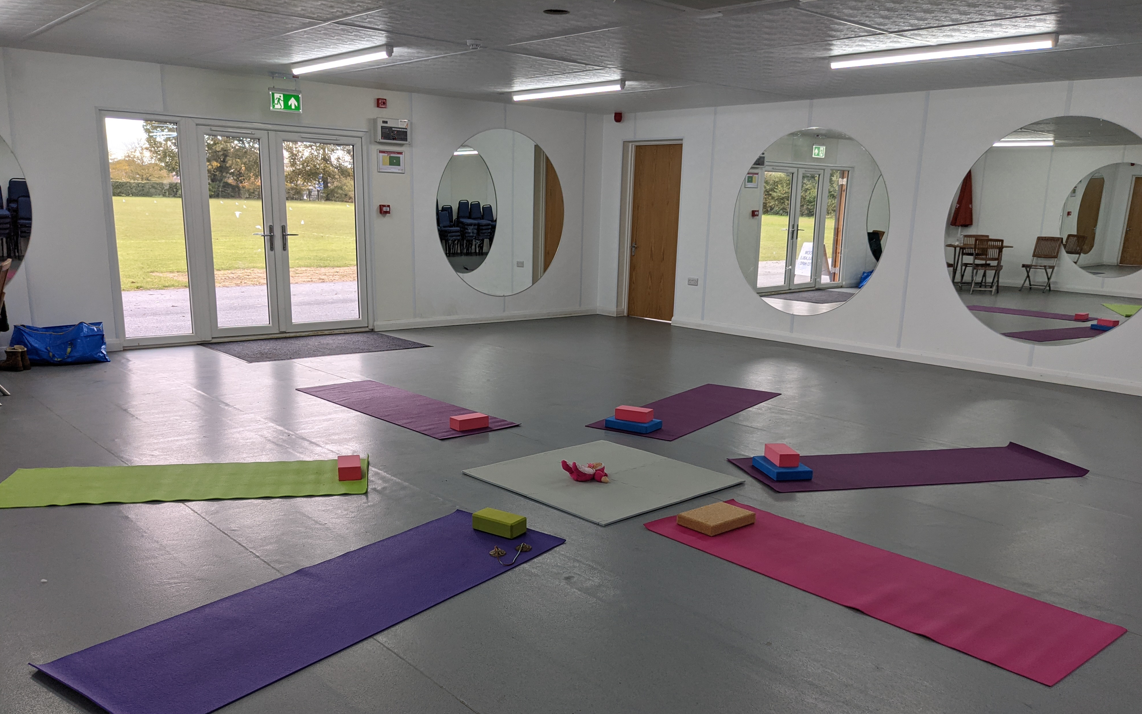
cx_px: 572
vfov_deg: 42.9
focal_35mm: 29
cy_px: 431
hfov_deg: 64.6
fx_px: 903
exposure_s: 1/207
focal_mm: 4.38
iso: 44
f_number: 1.73
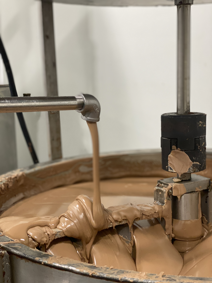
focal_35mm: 52
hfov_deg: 28.0
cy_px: 142
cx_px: 106
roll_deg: +1.6
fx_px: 425
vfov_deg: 36.8
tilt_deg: -8.6
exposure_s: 1/60
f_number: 2
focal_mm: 6
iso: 160
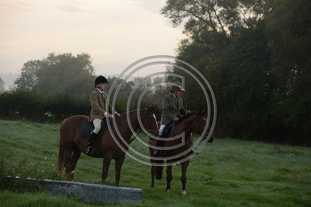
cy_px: 104
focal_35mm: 140
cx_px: 156
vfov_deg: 9.8
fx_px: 1209
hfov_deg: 14.7
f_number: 5
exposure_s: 1/400
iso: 2500
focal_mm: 140
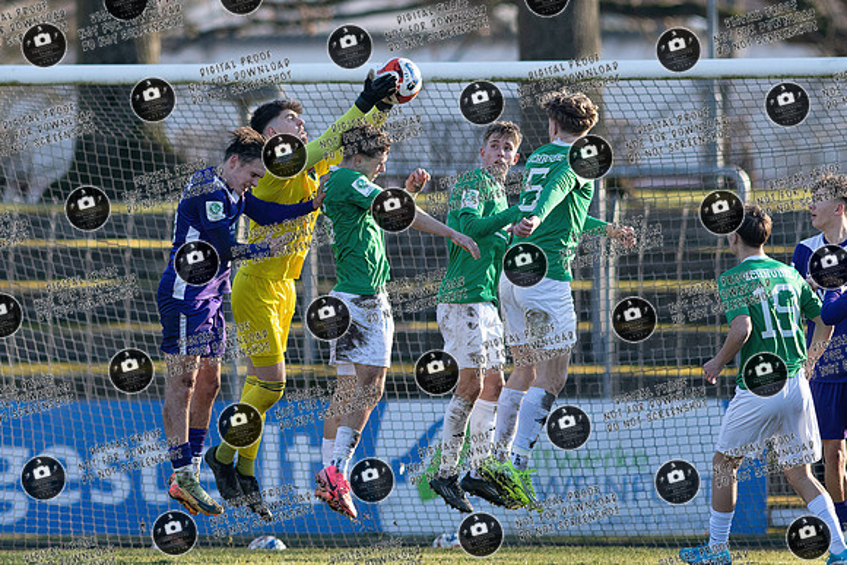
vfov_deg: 1.5
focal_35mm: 922
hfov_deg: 2.2
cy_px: 221
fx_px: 21700
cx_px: 216
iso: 360
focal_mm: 300
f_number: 3.2
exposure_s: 1/1600
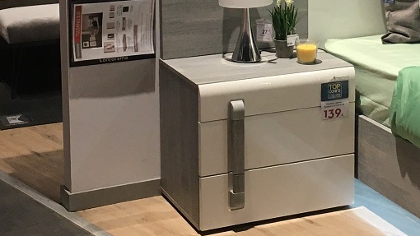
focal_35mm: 93
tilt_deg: -8.2
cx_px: 258
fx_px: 1036
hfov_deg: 22.9
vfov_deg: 12.8
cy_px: -31
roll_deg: +0.4
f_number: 2.2
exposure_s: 1/33
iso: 50
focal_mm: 4.15
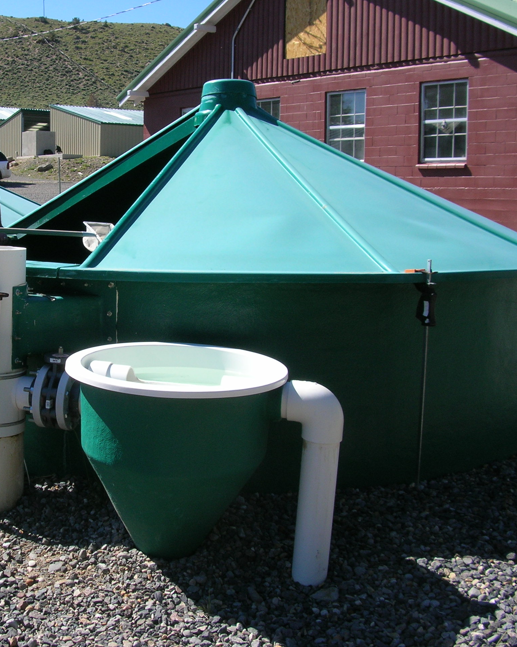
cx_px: 110
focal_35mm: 46
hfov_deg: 32.0
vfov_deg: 40.3
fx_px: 880
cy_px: 325
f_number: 5.6
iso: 50
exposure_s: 1/235
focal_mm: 5.8
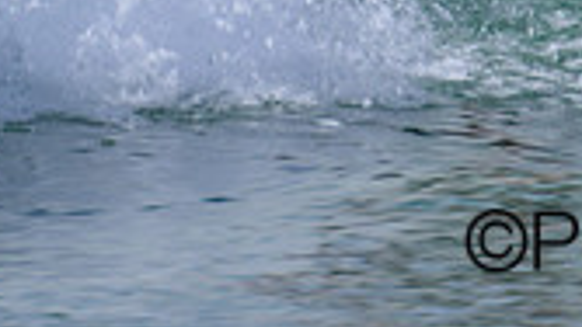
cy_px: -436
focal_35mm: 3719
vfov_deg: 0.3
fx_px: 57402
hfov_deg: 0.6
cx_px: 808
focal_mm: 800
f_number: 11
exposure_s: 1/250
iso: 110
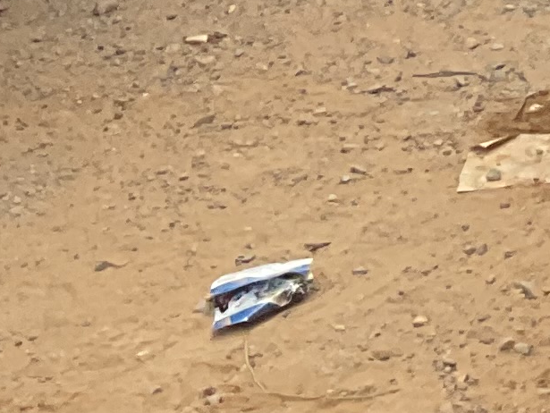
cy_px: -737
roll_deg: +0.1
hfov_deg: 9.0
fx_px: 3021
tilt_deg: -8.2
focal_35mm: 190
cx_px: 1484
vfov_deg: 7.1
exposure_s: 1/842
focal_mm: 3
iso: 16
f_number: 1.8
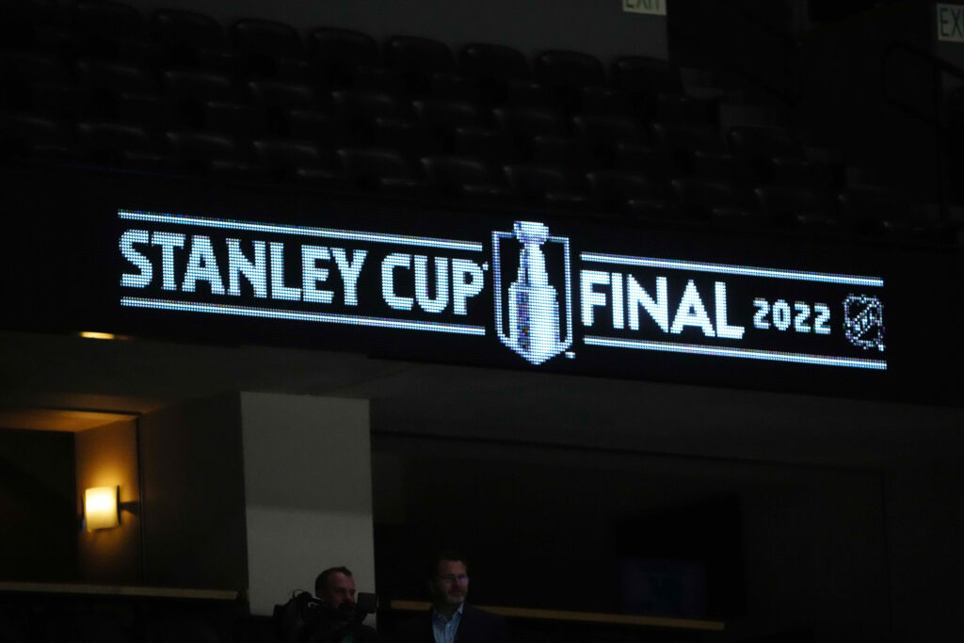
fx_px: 11515
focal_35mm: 430
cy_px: 322
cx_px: 482
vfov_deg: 3.2
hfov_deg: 4.8
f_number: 6.3
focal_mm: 430
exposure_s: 1/2000
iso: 12800
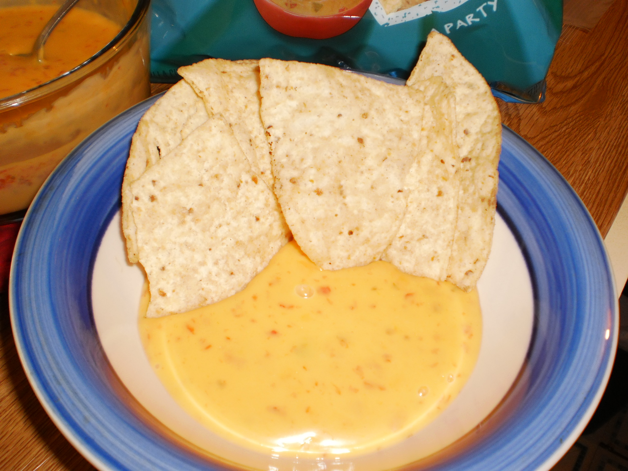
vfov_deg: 39.7
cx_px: 314
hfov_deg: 51.4
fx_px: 653
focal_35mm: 36
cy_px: 236
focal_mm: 6.3
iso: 125
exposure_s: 1/30
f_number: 3.1
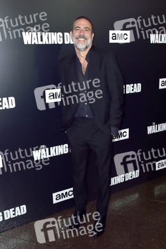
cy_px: 128
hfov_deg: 42.4
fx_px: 214
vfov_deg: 60.2
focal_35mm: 31
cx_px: 88
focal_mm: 29
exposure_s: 1/200
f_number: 5.6
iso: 400
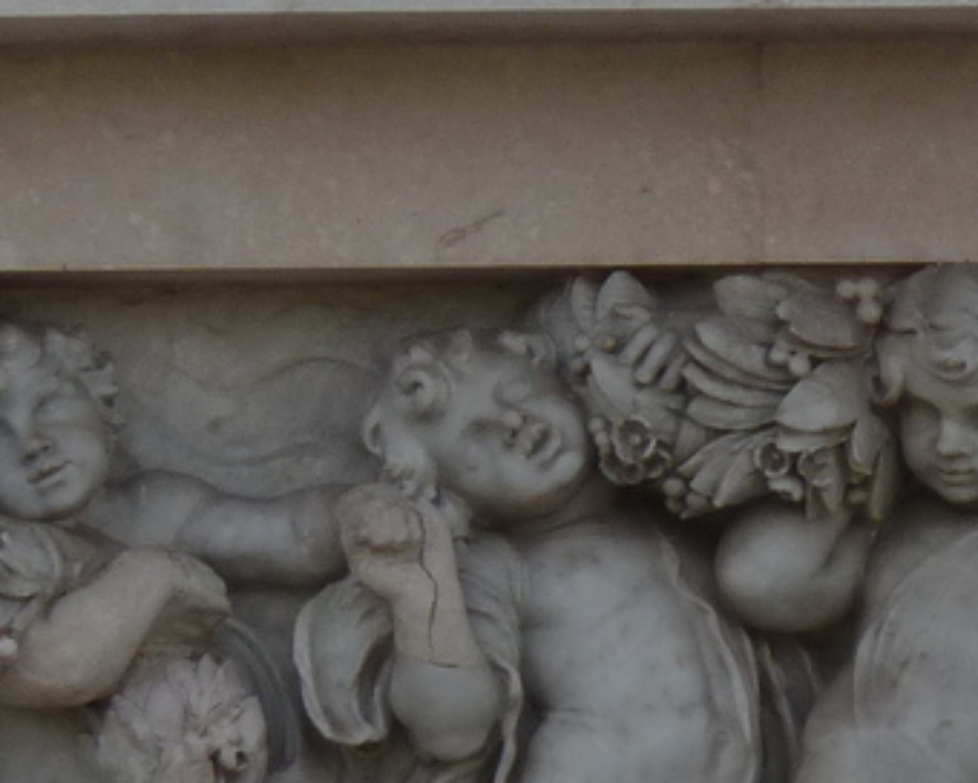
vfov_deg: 1.6
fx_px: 27903
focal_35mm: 964
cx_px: 1530
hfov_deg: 2.0
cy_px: 691
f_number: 4.6
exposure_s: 1/320
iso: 80
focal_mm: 34.4
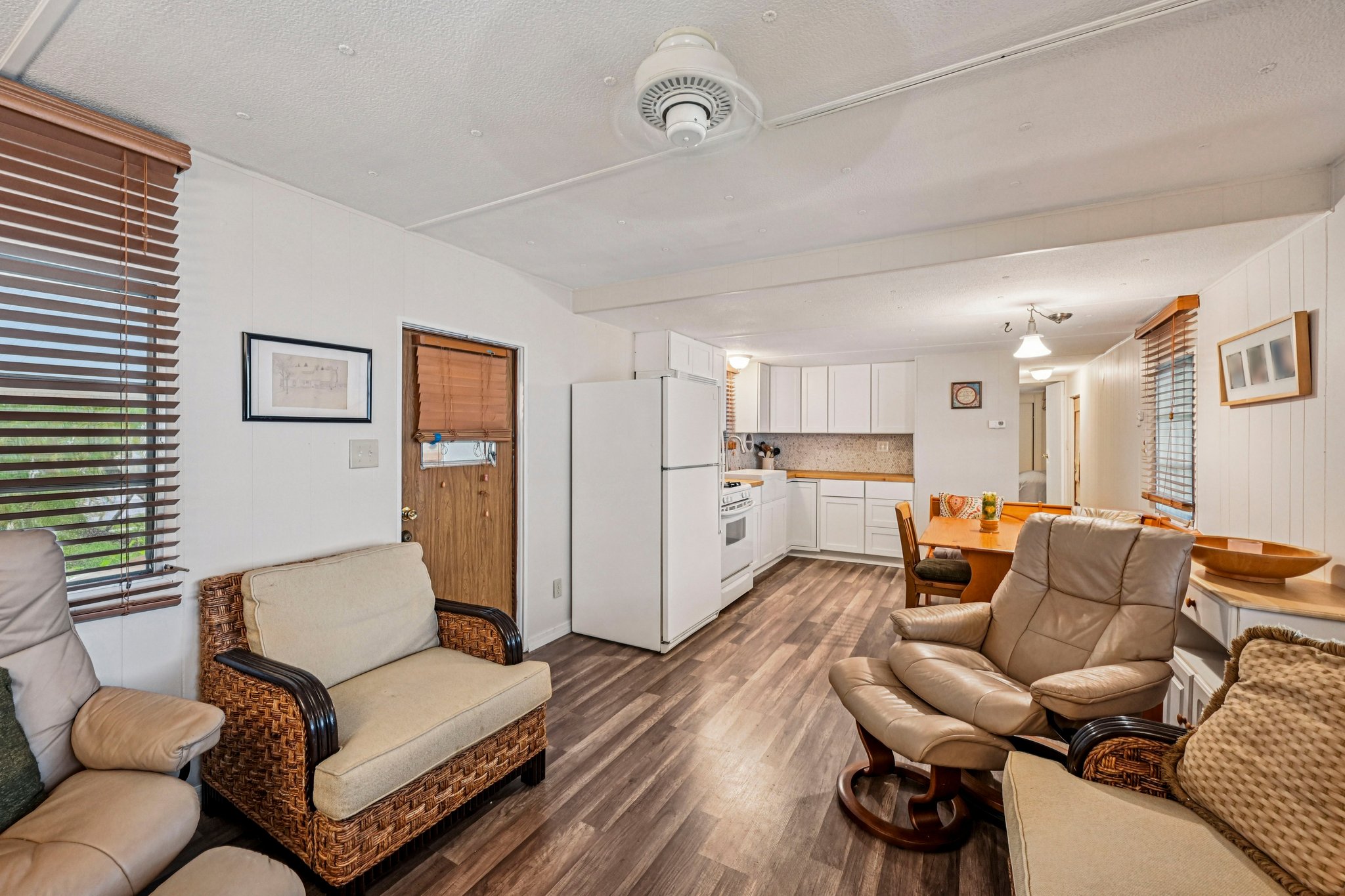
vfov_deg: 81.2
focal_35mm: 14
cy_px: 448
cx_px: 672
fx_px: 523
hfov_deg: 104.3
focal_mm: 14
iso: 2000
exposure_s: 1/20
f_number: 8
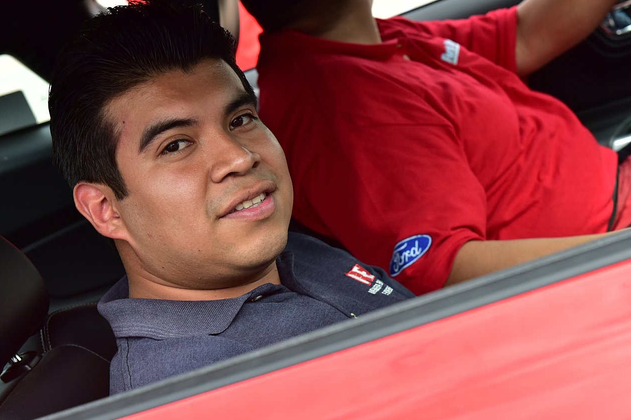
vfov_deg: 17.9
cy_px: 224
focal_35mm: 76
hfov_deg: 26.6
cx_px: 345
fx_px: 1332
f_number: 5
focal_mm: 60
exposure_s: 1/500
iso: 640
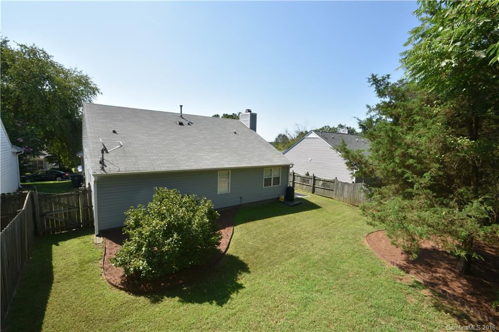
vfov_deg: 77.3
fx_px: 208
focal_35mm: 15
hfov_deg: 100.4
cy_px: 166
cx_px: 250
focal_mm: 10
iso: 100
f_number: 7.1
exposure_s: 1/250
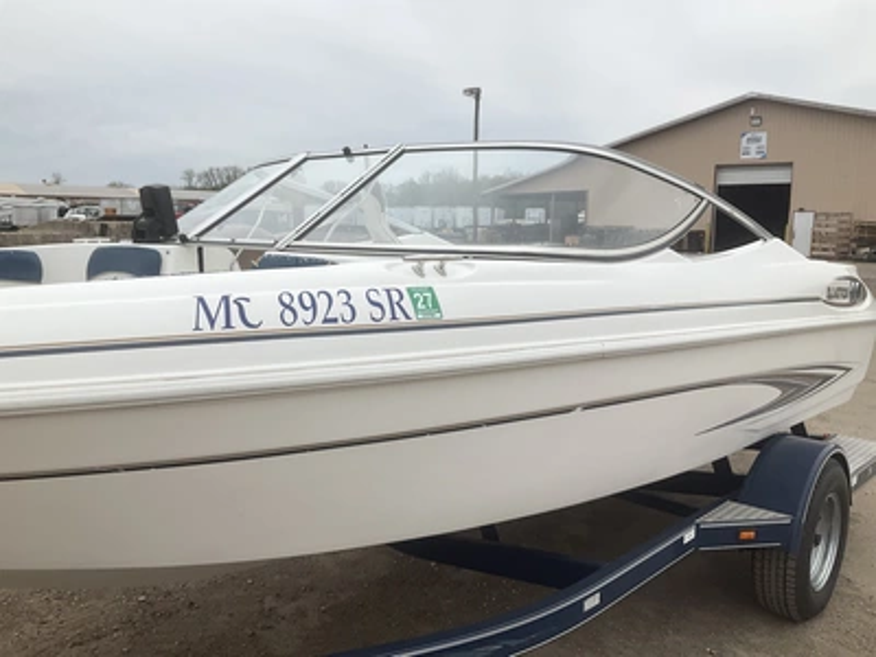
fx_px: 734
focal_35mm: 29
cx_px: 438
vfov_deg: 48.2
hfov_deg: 61.7
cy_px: 328
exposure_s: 1/2141
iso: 25
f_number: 1.8
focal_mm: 3
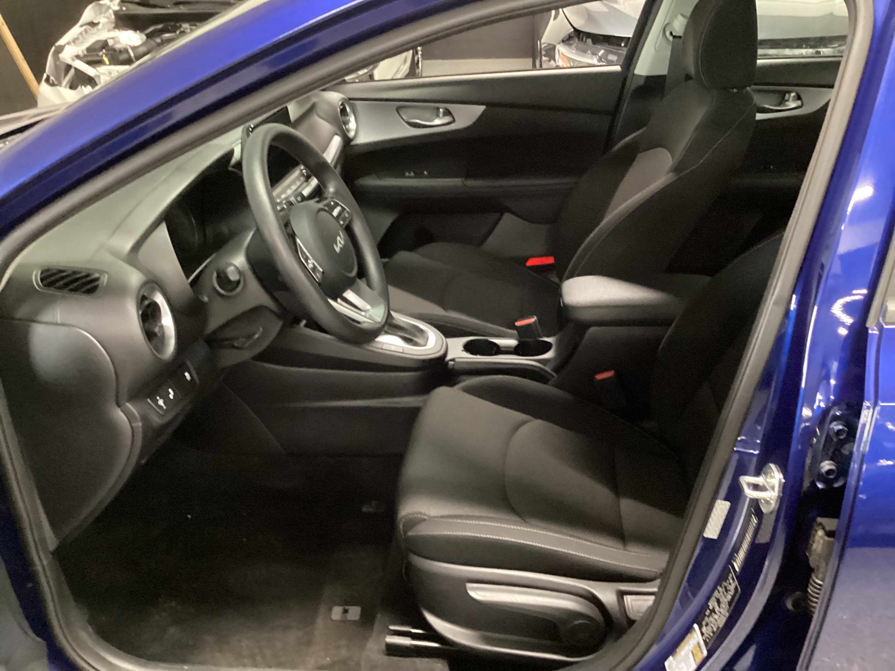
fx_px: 802
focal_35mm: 31
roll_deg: +0.7
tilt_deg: -27.1
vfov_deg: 45.4
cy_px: 336
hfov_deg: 58.4
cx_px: 448
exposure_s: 1/17
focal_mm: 3.3
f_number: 2.4
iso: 640
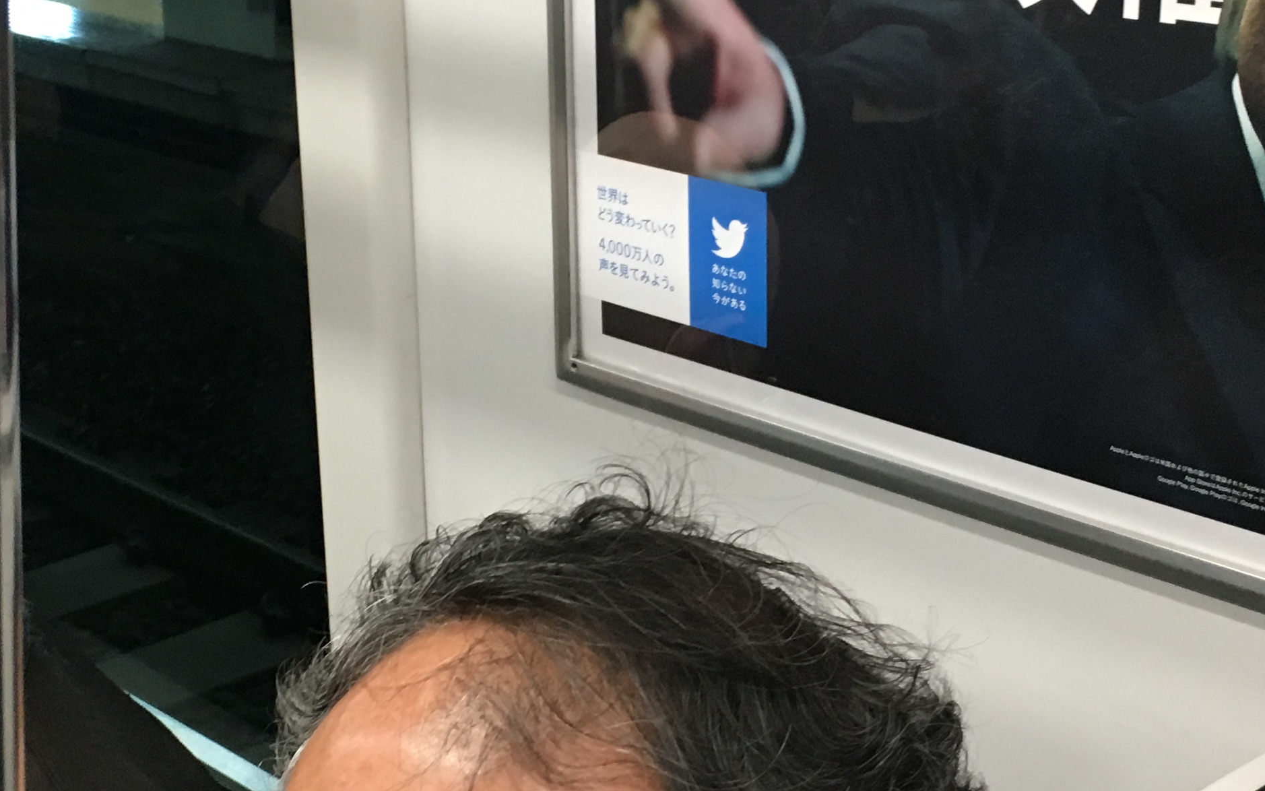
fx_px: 2276
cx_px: 581
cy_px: 393
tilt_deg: -18.8
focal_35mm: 66
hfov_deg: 31.1
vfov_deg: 19.7
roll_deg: +2.0
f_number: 2.2
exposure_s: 1/30
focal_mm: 4.15
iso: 125
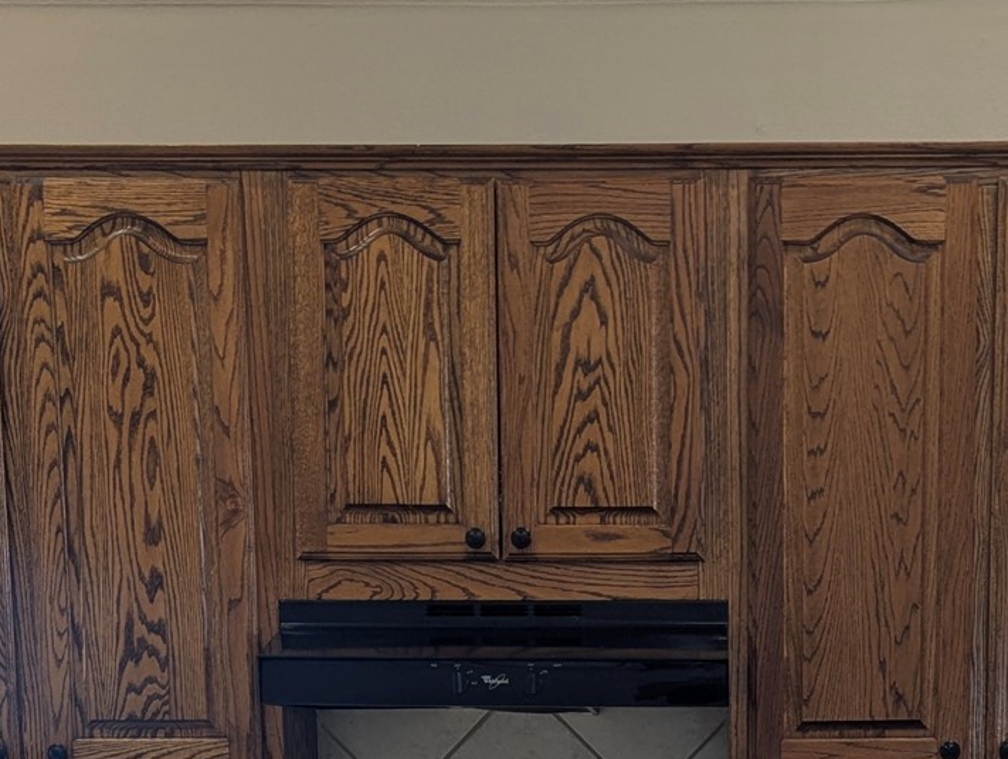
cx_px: 668
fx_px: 2012
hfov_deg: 28.0
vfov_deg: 19.3
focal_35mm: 69
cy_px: 1054
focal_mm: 6.81
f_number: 1.85
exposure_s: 1/30
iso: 45
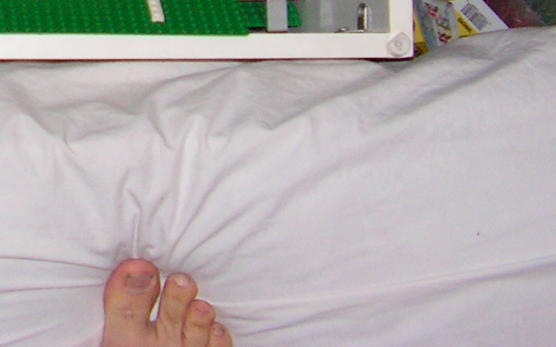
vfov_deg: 11.0
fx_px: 1697
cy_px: -243
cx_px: -166
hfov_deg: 17.5
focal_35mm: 112
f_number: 3.2
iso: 200
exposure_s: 1/40
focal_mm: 6
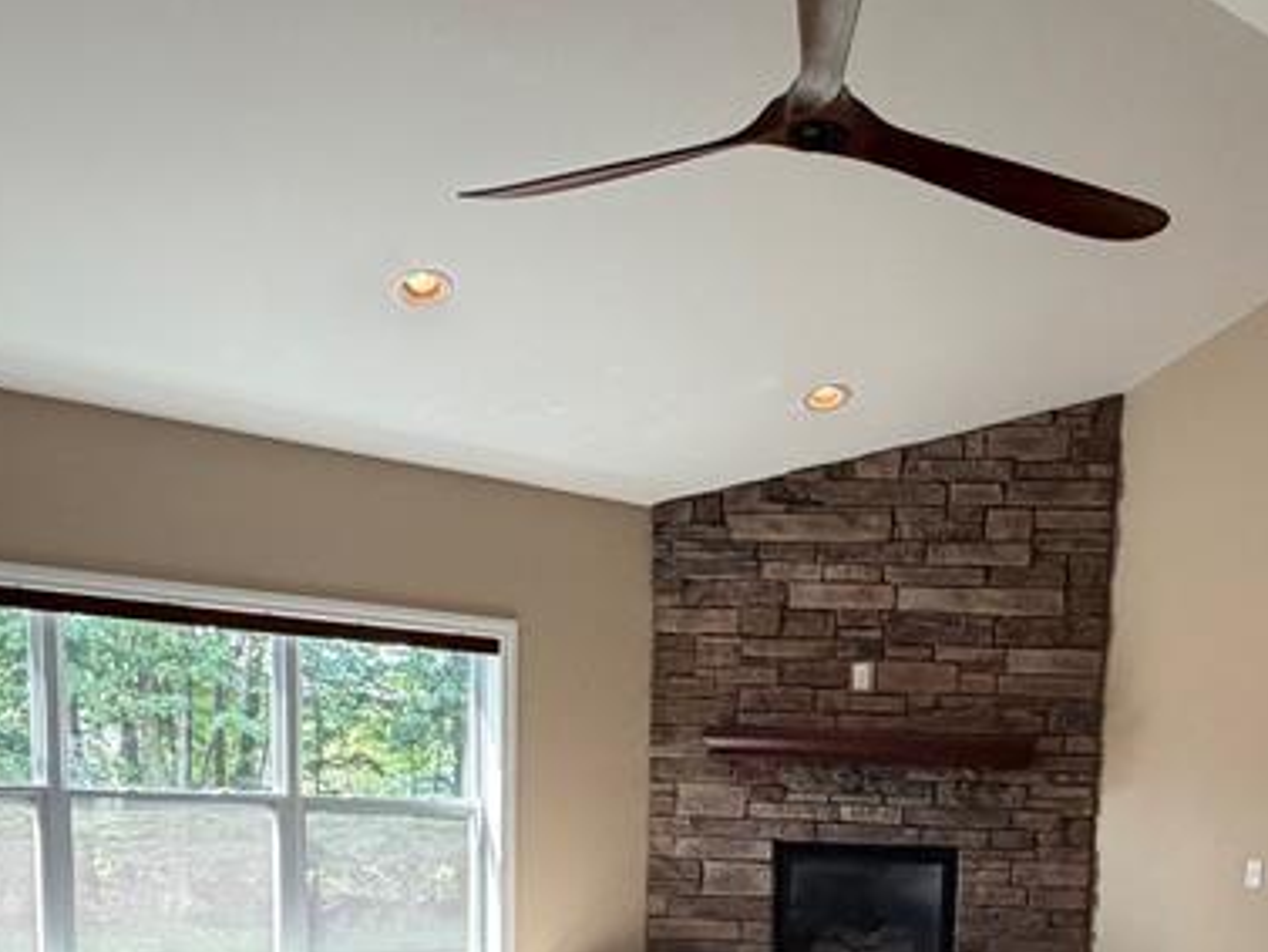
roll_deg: -1.1
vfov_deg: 34.3
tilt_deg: -5.9
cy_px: 959
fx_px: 1392
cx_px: 784
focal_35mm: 38
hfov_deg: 48.6
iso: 320
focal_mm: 2.22
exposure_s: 1/120
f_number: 2.2
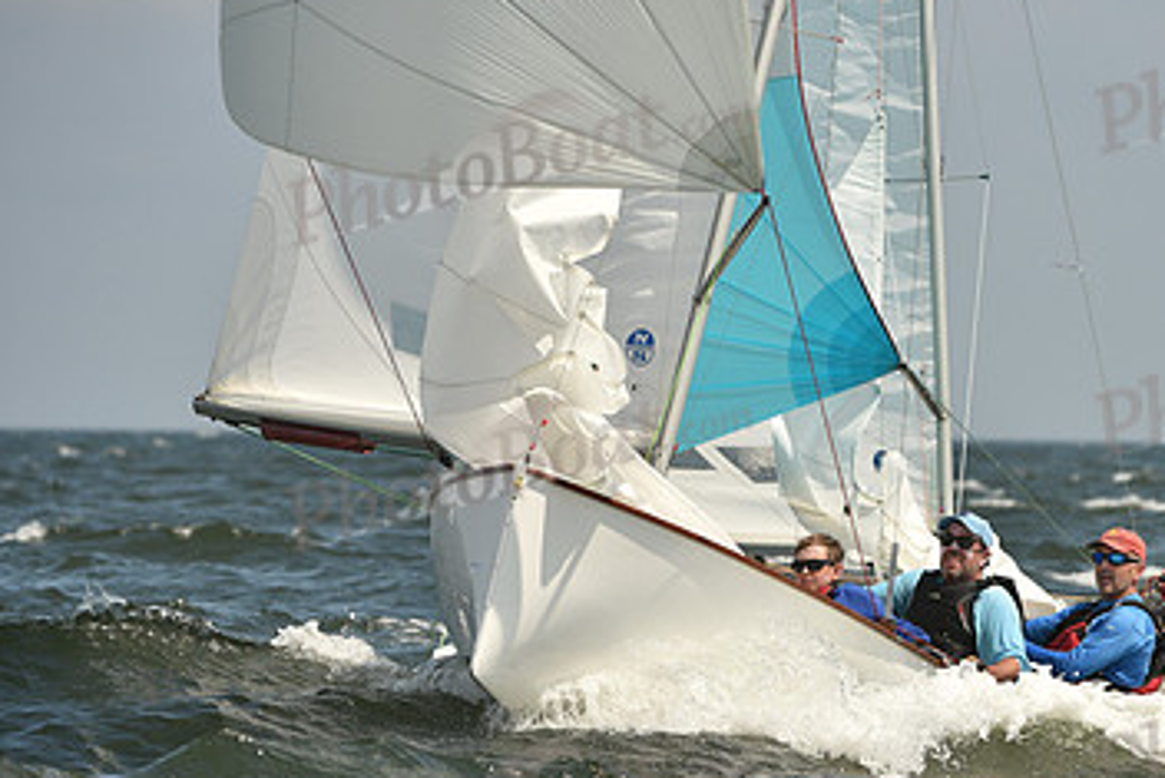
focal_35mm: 495
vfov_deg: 2.8
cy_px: 591
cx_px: 927
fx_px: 16025
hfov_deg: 4.2
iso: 250
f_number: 7.1
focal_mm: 300
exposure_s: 1/1250
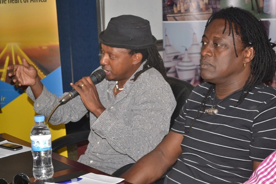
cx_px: 138
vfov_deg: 16.6
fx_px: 633
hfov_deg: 24.6
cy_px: 92
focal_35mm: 82
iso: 800
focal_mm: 55
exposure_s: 1/60
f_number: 5.6
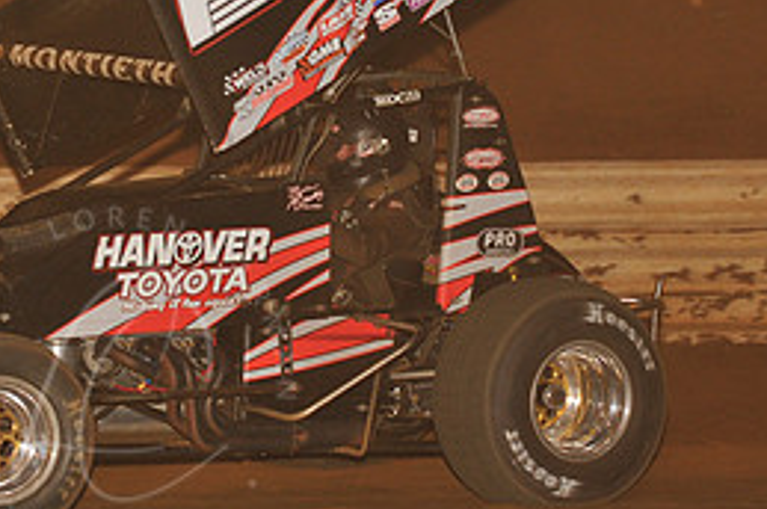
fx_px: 5341
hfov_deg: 8.2
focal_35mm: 251
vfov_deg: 5.5
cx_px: 115
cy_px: 112
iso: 800
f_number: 6.3
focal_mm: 112
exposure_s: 1/250
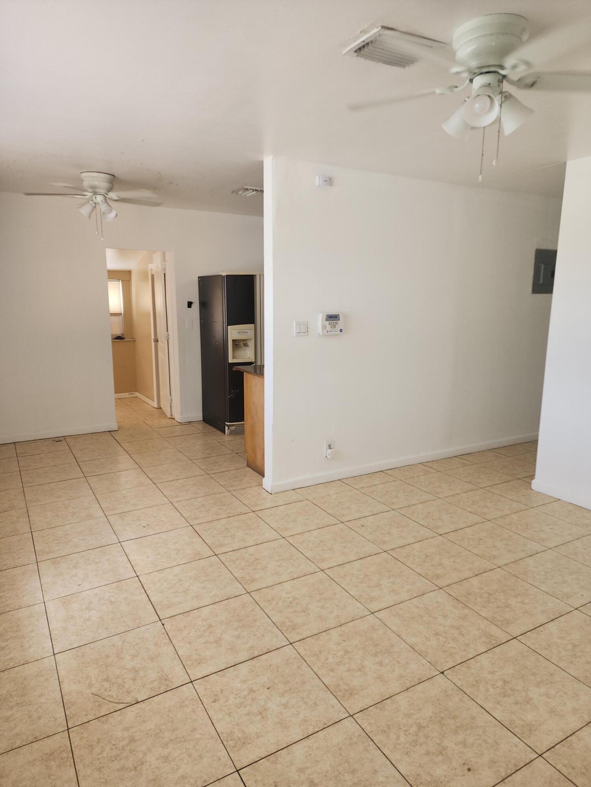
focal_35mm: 23
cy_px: 394
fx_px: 524
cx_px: 296
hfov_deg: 58.9
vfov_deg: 73.9
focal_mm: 6.4
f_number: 1.8
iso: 25
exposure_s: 1/60
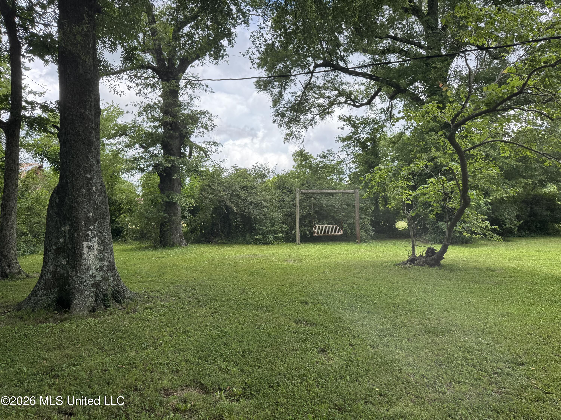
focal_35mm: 24
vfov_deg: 56.8
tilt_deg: -0.5
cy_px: 210
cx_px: 280
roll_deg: -0.4
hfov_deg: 71.6
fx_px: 389
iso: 80
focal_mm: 6.76
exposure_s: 1/1042
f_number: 1.78
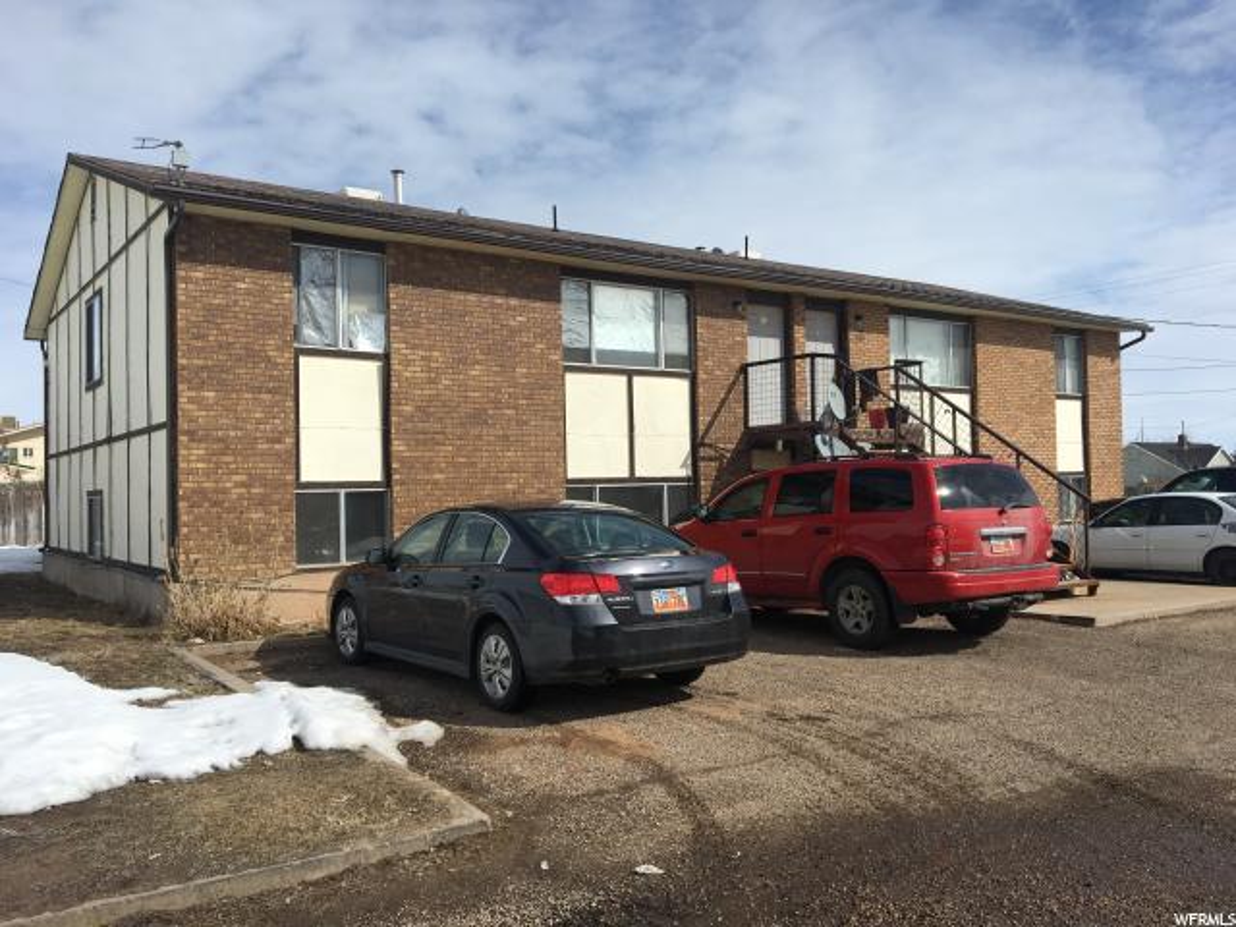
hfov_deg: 61.7
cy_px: 464
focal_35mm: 29
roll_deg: +1.4
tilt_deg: +0.7
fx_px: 1035
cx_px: 618
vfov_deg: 48.2
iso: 25
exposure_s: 1/3663
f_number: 2.2
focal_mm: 4.15
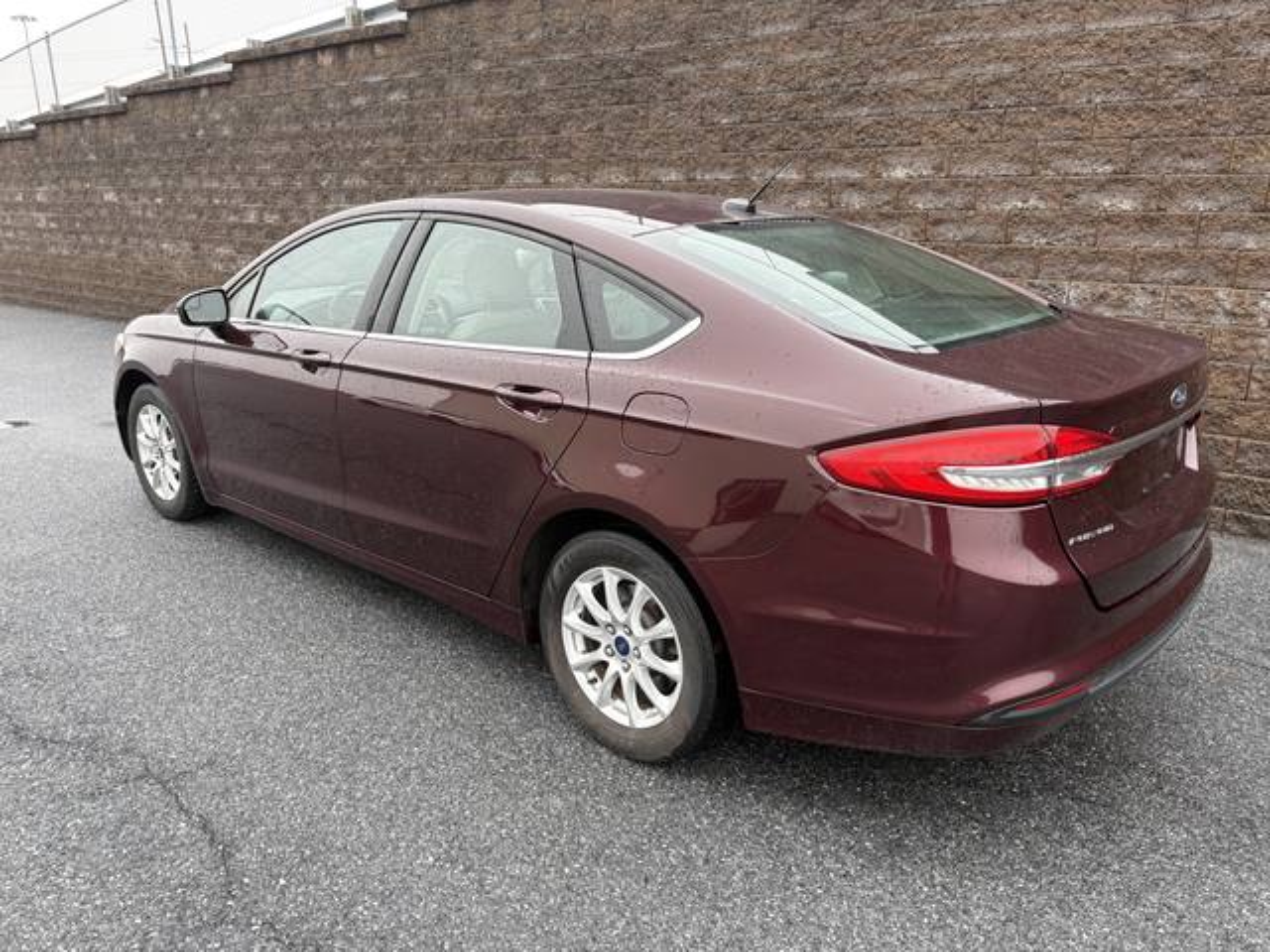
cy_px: 476
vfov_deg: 53.1
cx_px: 635
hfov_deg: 67.3
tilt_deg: -16.8
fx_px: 954
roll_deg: +0.5
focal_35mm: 26
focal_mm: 5.96
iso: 40
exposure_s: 1/121
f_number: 1.6
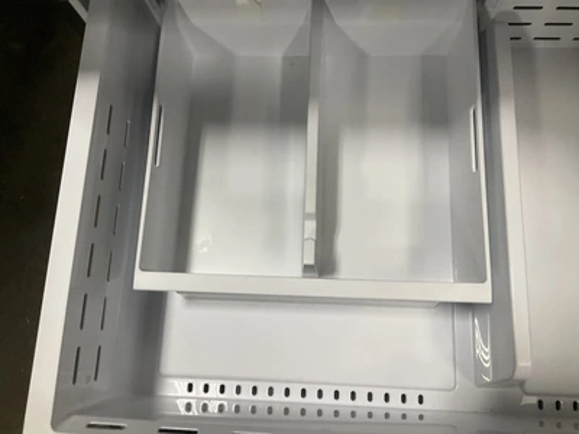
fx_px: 485
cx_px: 290
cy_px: 217
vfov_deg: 48.2
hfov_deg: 61.7
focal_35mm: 29
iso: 100
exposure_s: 1/60
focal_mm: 3
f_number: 1.8
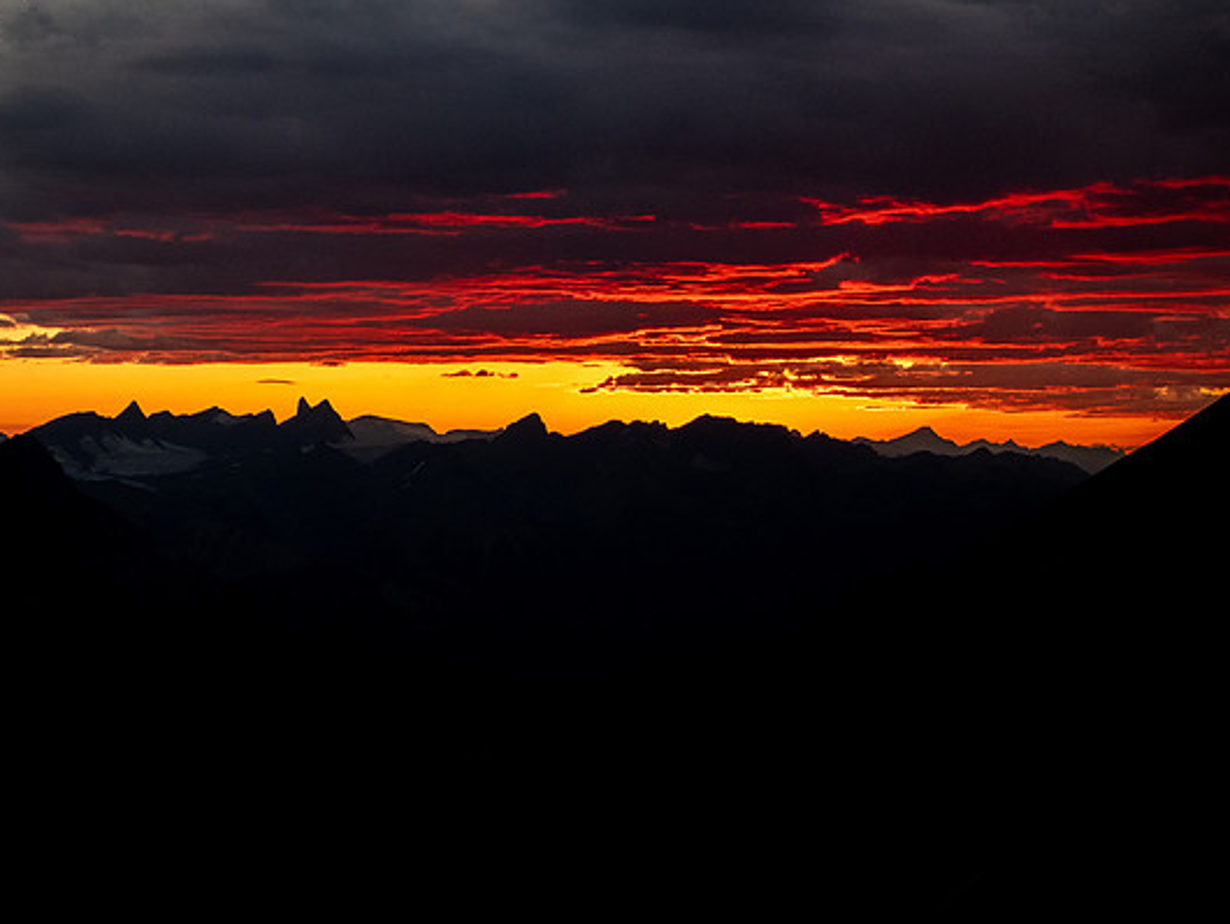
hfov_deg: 27.8
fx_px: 2488
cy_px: 503
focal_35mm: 70
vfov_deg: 21.0
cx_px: 583
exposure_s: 1/80
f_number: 8
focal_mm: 32
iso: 800
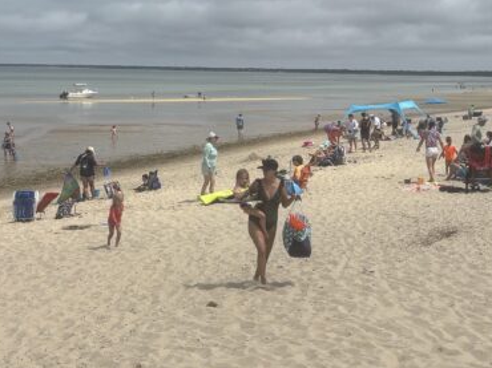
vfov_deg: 20.4
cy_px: 146
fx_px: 1023
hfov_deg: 27.0
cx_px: 270
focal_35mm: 72
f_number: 1.6
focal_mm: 5.96
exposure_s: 1/9091
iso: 50
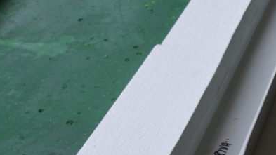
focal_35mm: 123
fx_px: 900
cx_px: 251
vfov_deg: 9.8
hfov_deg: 17.2
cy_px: 127
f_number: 6.3
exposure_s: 1/60
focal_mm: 30
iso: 100
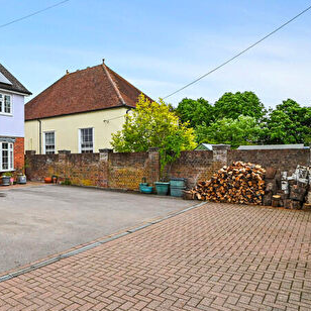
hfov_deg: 54.8
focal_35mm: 27
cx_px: 61
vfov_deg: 59.0
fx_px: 274
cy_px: 163
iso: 500
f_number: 8
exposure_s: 1/640
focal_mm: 14
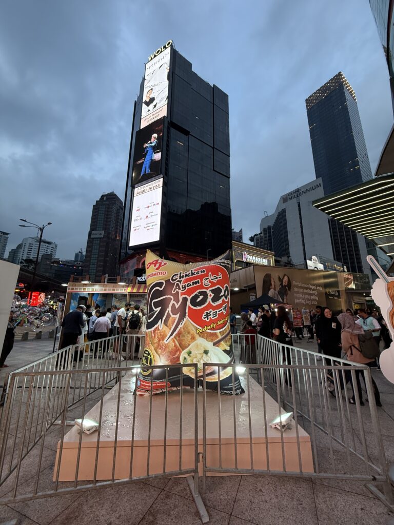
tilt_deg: +14.4
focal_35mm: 14
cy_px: 262
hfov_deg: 85.7
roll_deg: -1.2
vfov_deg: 102.1
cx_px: 197
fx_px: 212
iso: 160
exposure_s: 1/120
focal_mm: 2.22
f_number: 2.2
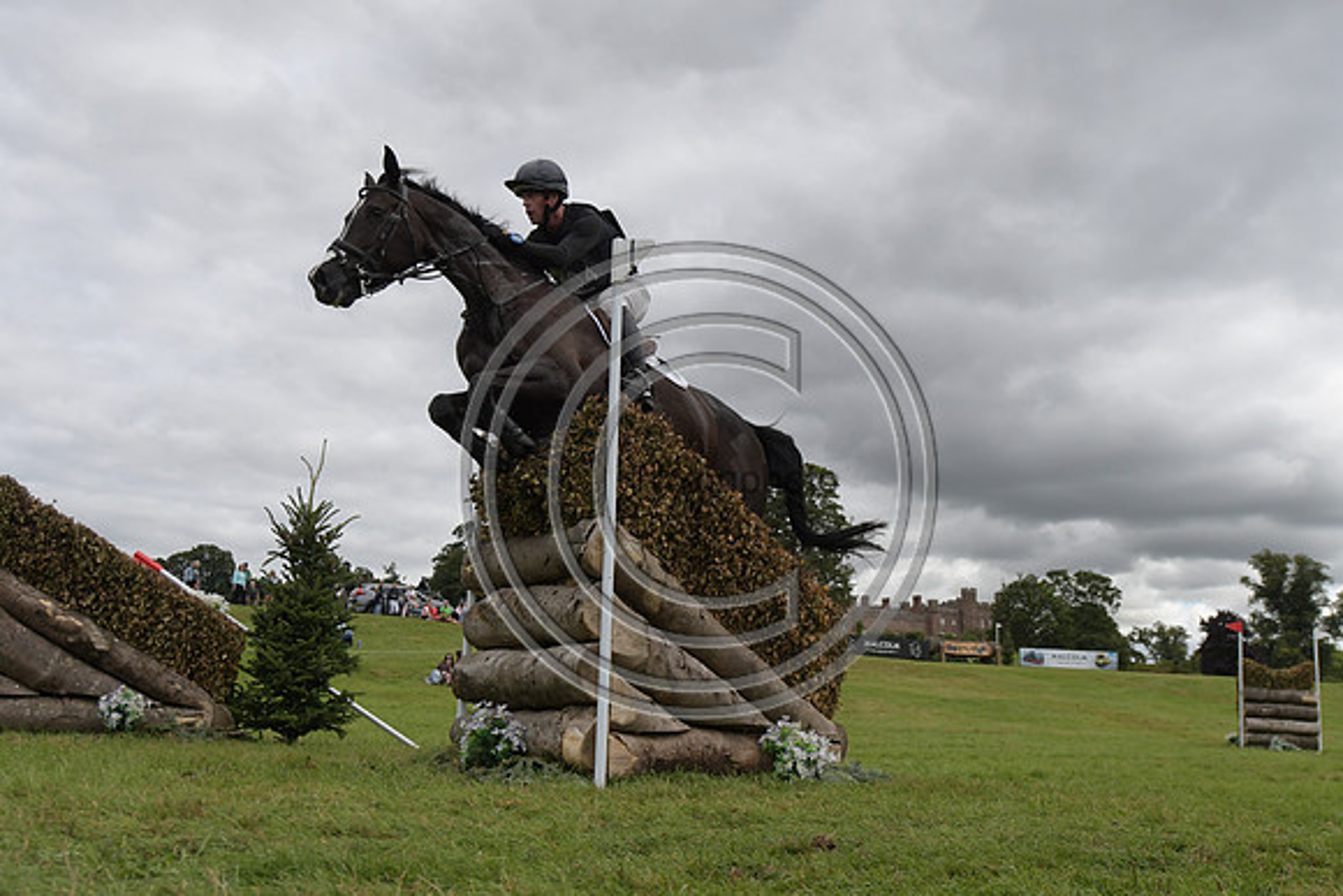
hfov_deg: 57.2
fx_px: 1231
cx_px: 672
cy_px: 448
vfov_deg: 40.0
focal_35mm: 33
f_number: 5.6
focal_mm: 22
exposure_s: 1/4000
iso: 720
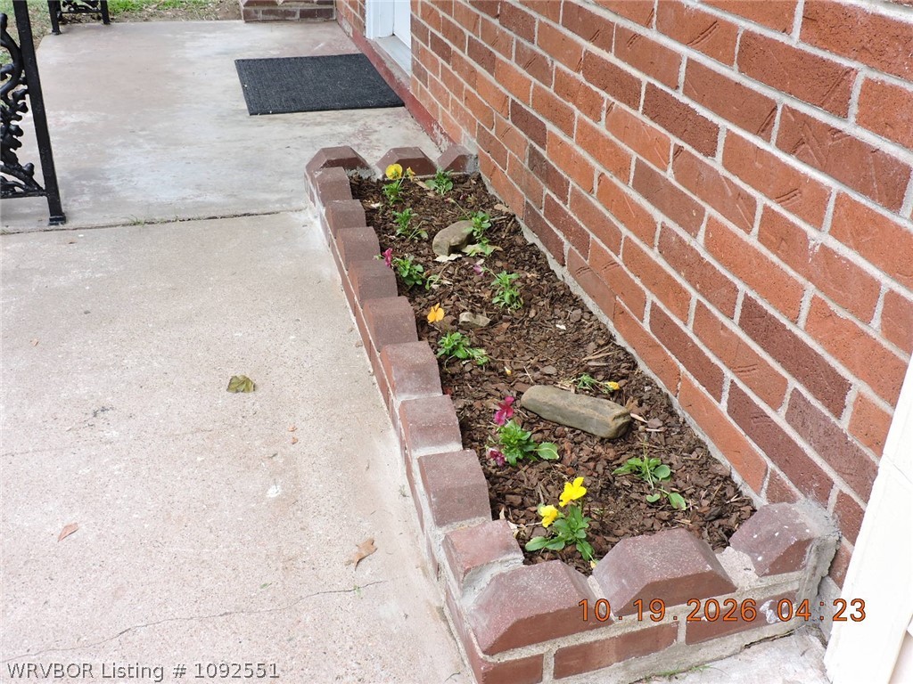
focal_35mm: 35
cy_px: 342
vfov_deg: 40.7
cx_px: 456
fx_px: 923
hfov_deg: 52.6
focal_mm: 6.2
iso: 100
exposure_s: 1/100
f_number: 3.3
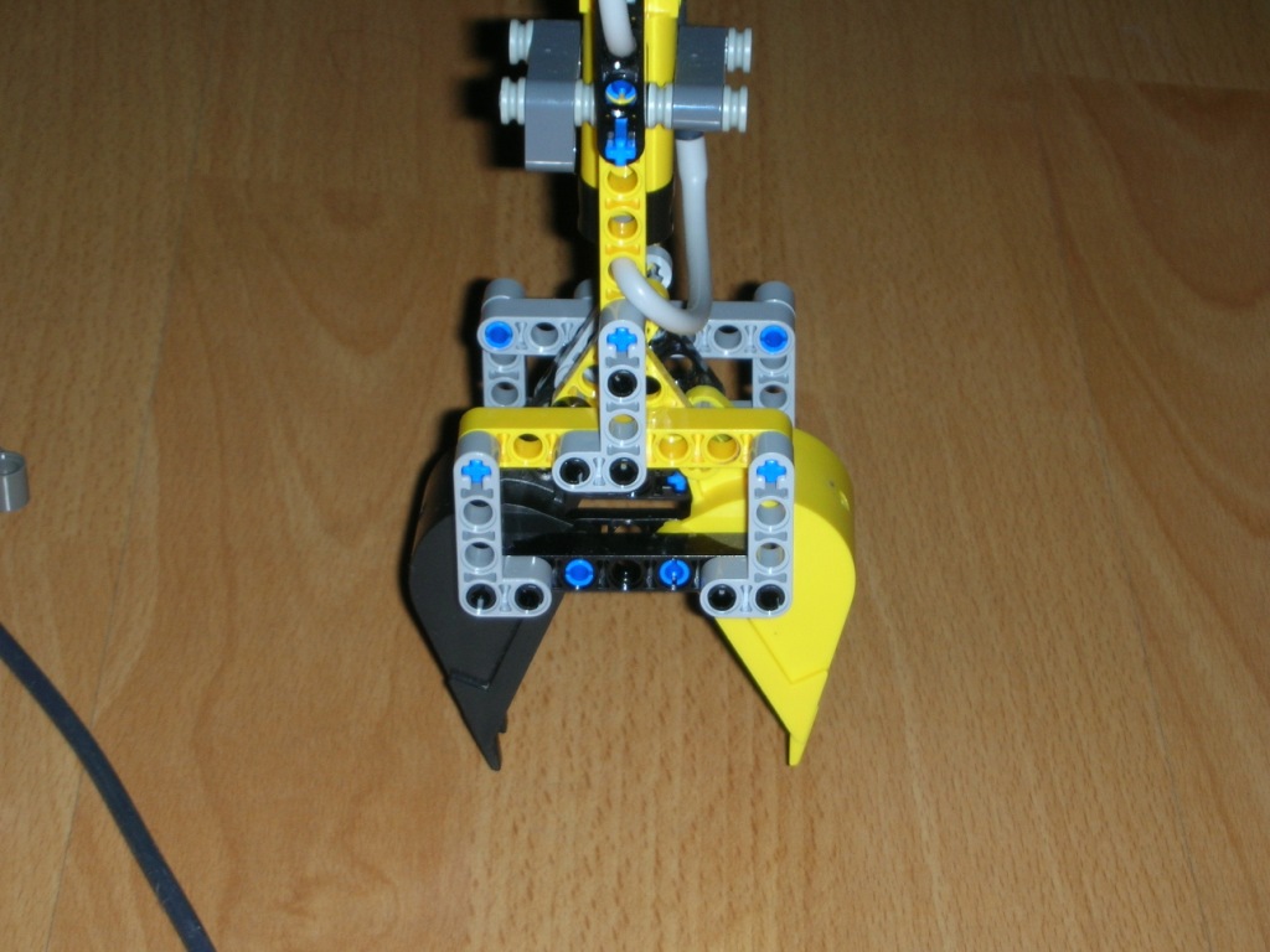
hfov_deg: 18.7
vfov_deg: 14.1
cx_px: 635
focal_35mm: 105
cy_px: 476
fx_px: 3852
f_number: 5.4
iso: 54
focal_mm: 17.4
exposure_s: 1/120
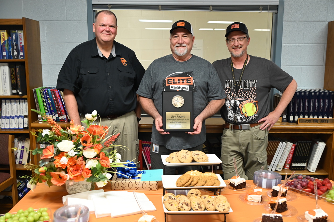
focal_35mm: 34
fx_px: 320
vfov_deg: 38.3
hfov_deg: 55.1
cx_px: 167
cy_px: 111
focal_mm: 34.5
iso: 2800
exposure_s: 1/125
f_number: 4.8
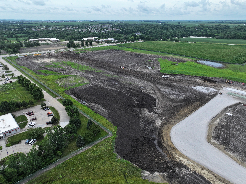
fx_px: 170
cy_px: 92
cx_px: 123
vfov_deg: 56.8
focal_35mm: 24
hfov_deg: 71.6
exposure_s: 1/1250
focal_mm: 12.29
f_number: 2.8
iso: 140
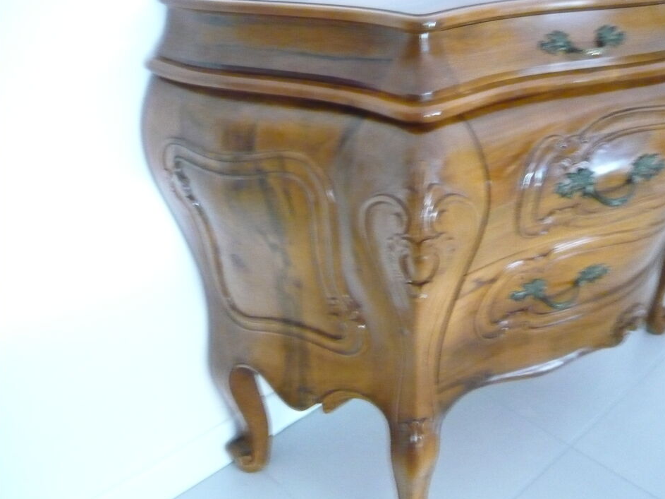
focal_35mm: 35
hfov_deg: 52.6
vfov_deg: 40.7
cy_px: 241
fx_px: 672
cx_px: 348
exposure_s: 1/4
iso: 1250
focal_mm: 5.5
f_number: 2.8
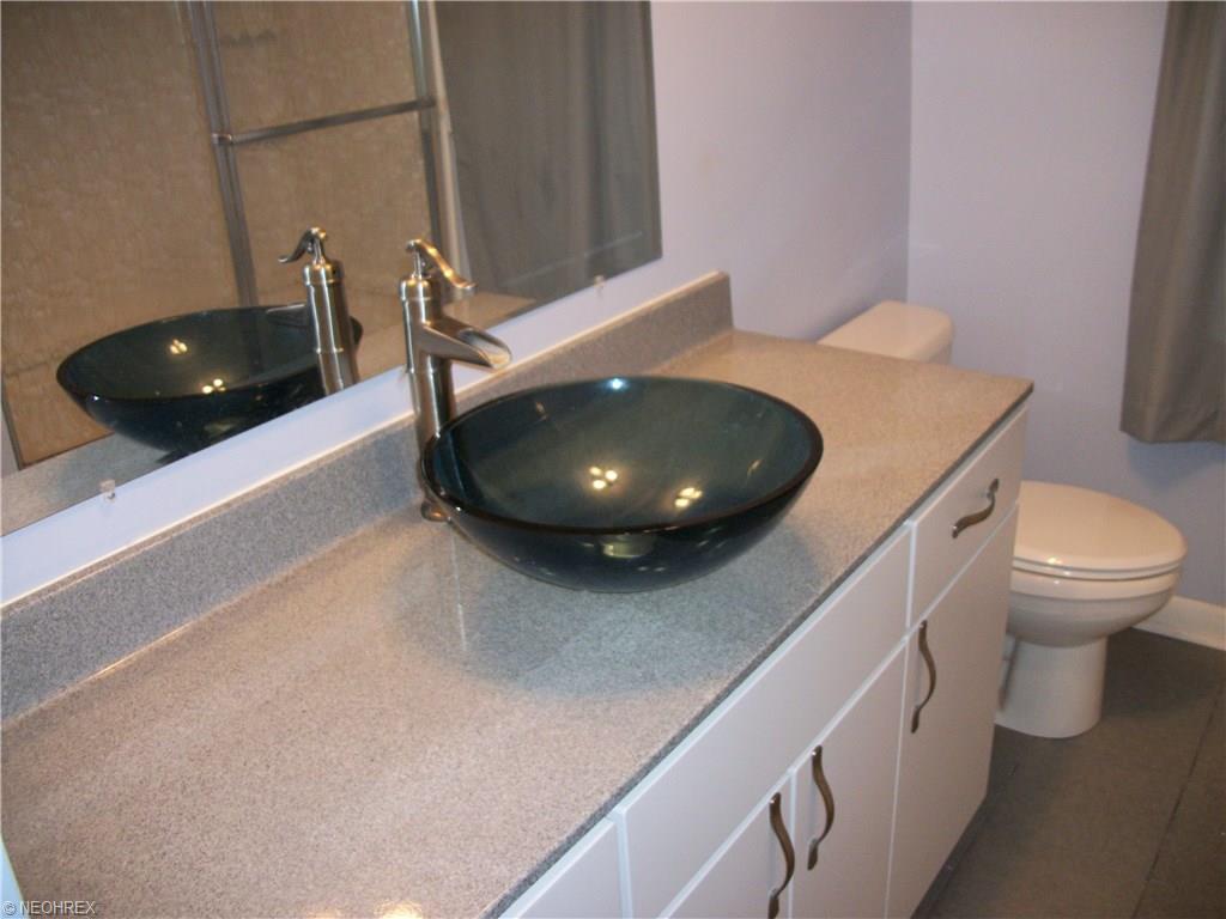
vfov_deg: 44.2
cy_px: 460
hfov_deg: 56.8
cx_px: 613
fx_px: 1133
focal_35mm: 32
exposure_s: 1/30
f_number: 2.9
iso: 160
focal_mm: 5.7
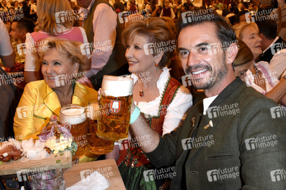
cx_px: 143
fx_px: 262
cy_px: 95
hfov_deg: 57.3
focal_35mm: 33
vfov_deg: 39.9
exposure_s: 1/160
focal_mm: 22
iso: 1600
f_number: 6.3
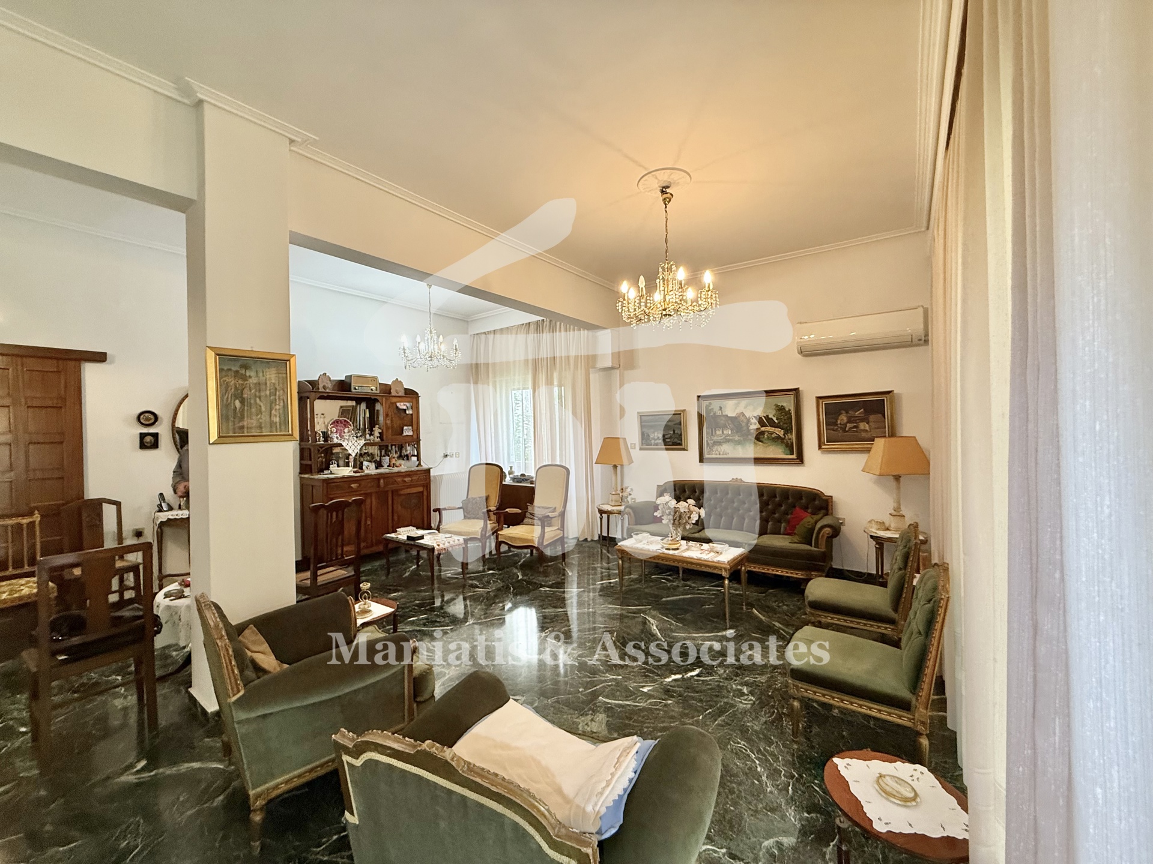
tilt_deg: -1.3
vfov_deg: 85.7
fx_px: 466
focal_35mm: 14
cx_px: 576
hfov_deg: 102.1
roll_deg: +0.6
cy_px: 432
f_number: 2.2
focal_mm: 2.22
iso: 200
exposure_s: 1/50
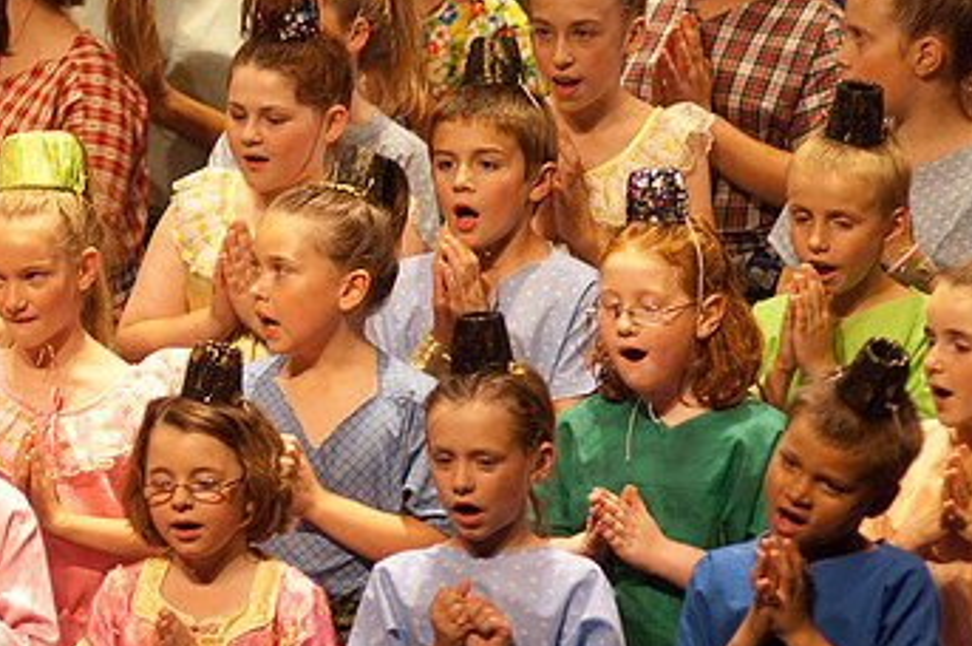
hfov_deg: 4.8
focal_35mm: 432
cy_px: 212
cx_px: 173
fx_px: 11653
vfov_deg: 3.2
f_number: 2.8
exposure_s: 1/160
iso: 1000
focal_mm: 170
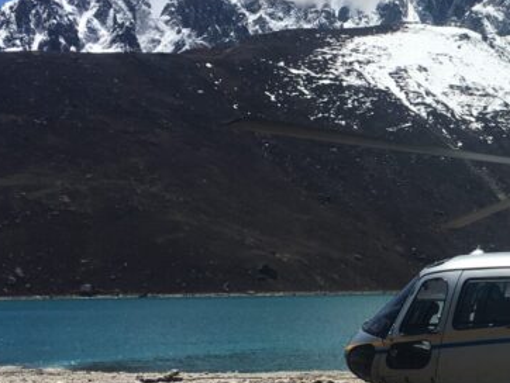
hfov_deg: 22.4
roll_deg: +0.6
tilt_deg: +4.1
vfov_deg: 18.0
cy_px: 211
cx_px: 566
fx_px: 1209
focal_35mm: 82
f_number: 2.2
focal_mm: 4.15
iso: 25
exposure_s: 1/2959
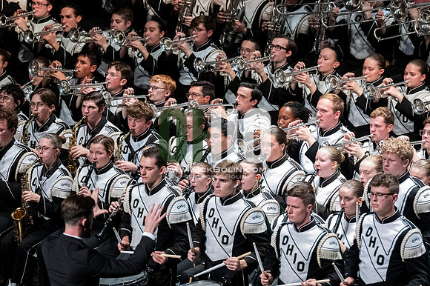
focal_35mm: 300
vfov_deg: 4.6
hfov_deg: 6.9
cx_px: 215
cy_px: 143
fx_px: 3581
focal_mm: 200
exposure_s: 1/500
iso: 4000
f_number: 4
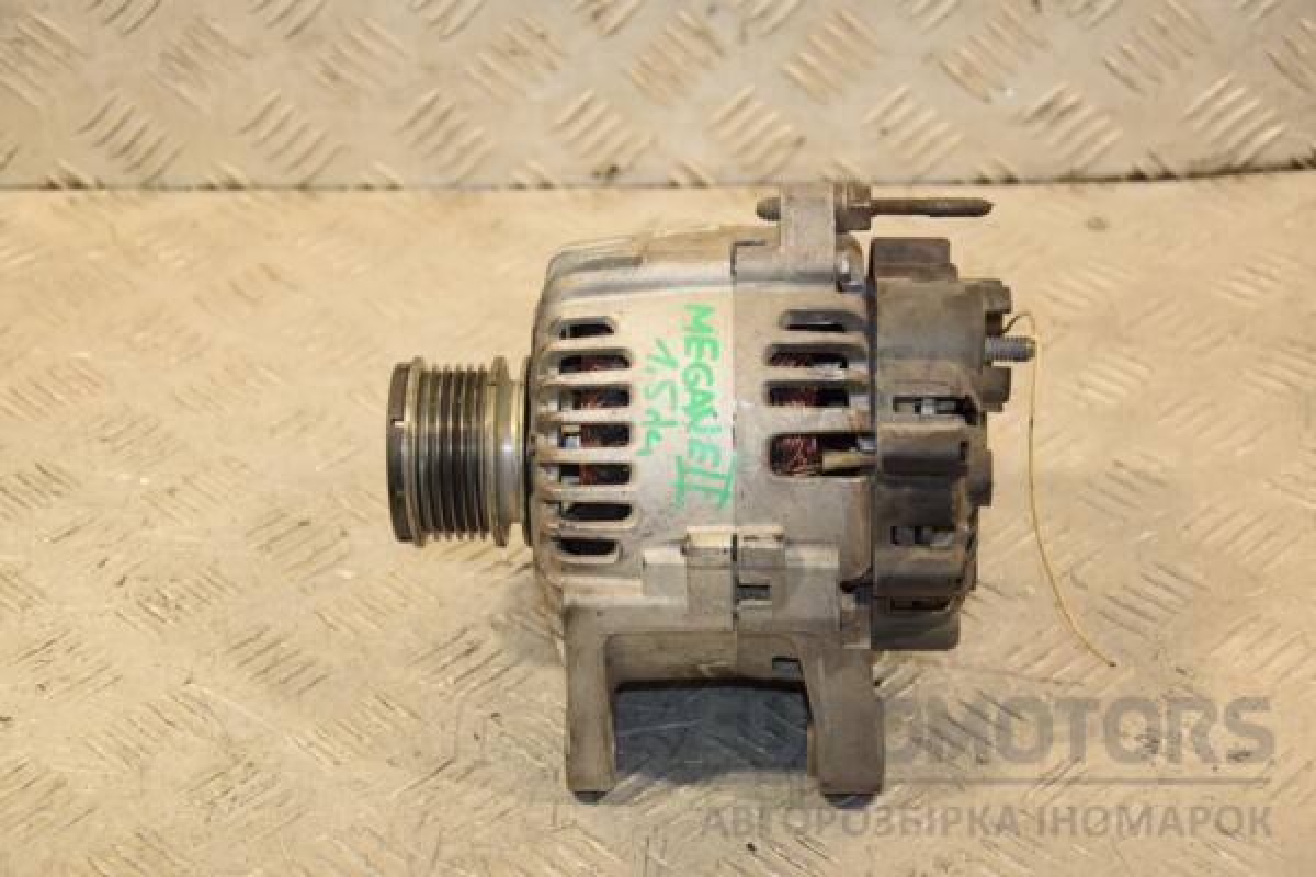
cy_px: 438
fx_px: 2851
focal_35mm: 78
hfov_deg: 26.0
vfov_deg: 17.5
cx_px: 658
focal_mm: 52
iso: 800
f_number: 5
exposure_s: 1/200
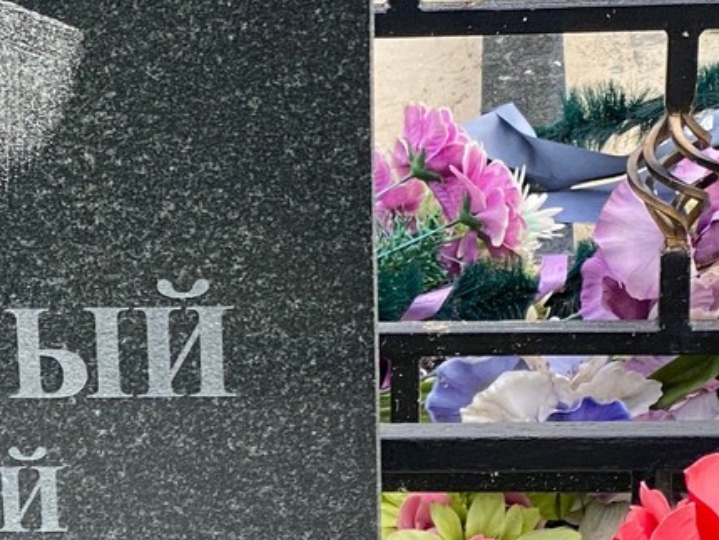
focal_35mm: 174
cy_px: 540
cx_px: -304
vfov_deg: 8.5
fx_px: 3616
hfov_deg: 11.0
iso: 20
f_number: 2
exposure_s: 1/196
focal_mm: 6
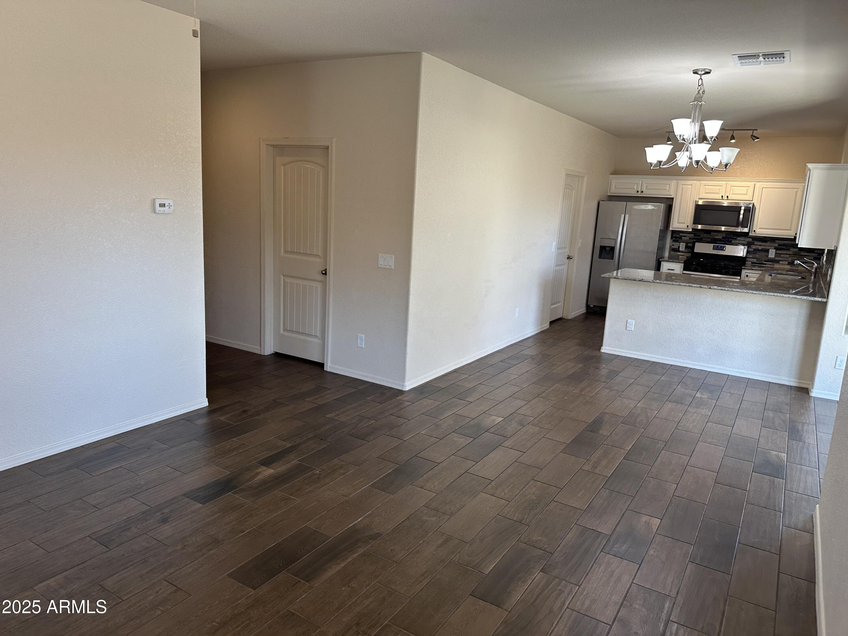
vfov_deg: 56.8
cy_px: 318
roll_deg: -3.7
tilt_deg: -12.7
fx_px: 588
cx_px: 424
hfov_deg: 71.6
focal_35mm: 24
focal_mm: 6.86
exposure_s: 1/120
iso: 125
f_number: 1.78
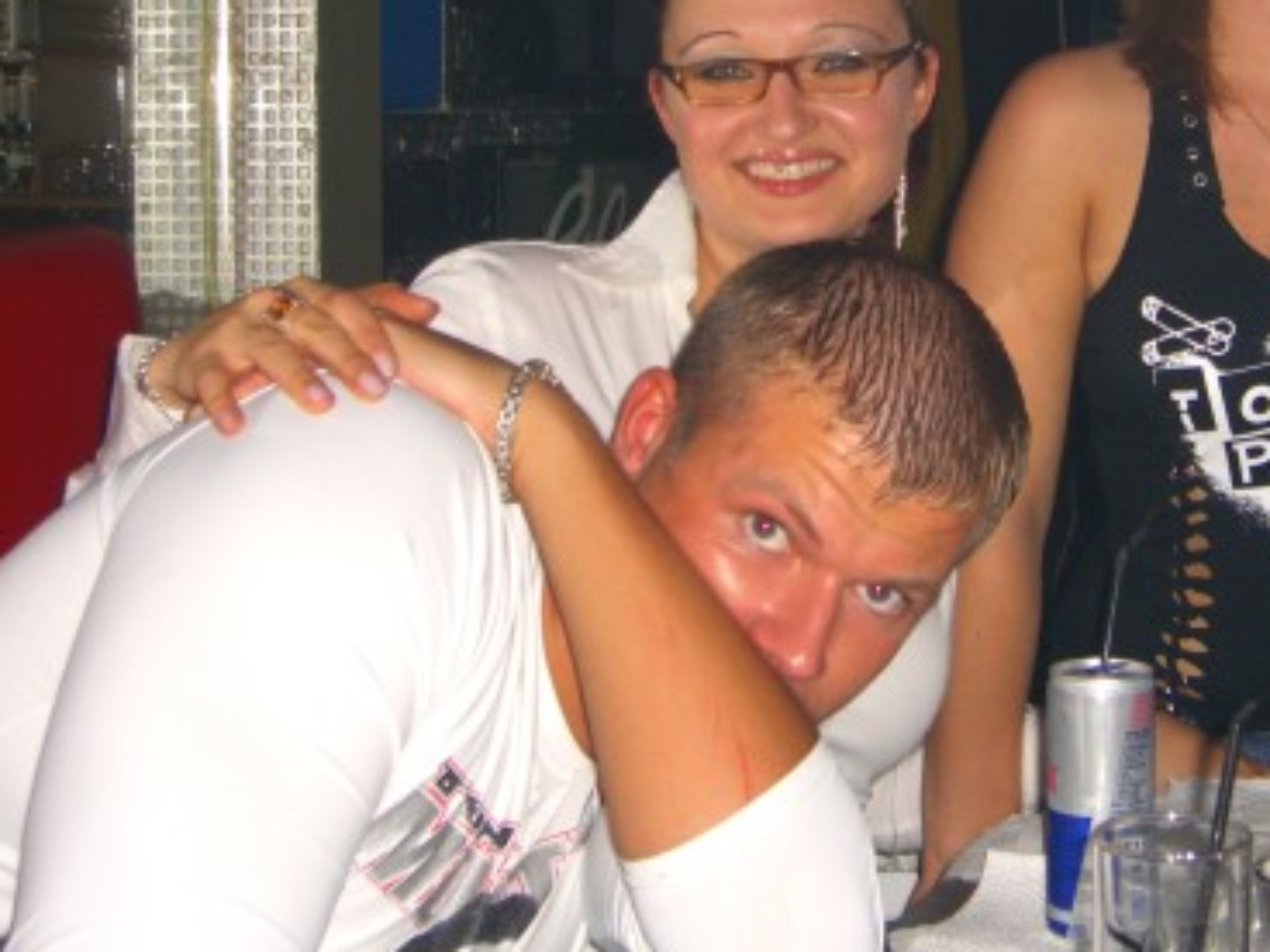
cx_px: 911
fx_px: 2752
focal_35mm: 75
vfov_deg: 19.5
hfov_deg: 25.8
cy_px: 204
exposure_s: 1/60
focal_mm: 9.5
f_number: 3.1
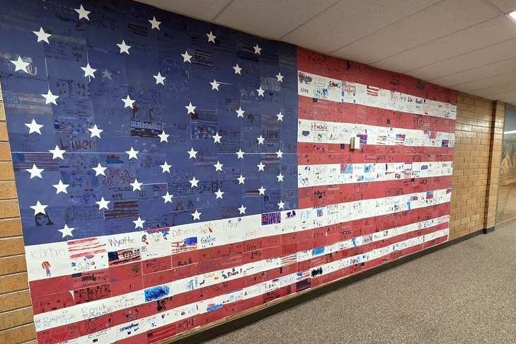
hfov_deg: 86.9
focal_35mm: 19
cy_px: 214
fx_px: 272
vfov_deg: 63.7
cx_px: 248
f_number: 1.9
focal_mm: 2.2
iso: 320
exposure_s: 1/60
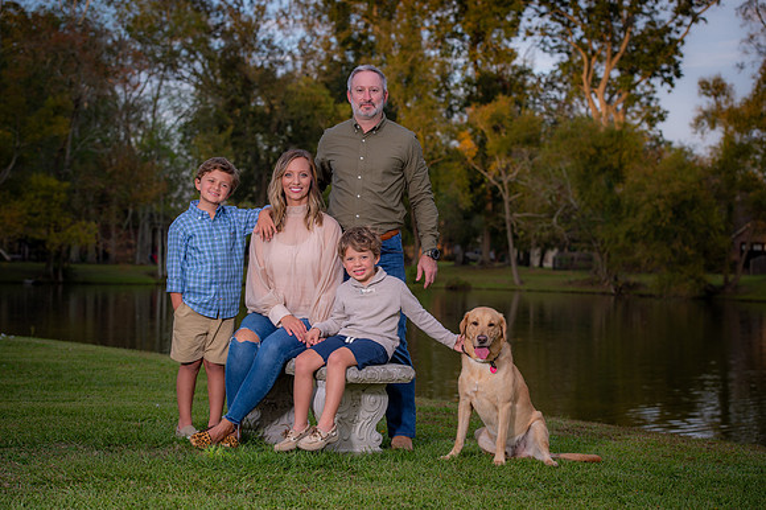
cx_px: 383
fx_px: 1701
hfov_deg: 25.4
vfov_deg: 17.0
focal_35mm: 80
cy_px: 255
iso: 100
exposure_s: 1/125
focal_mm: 80
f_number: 5.6
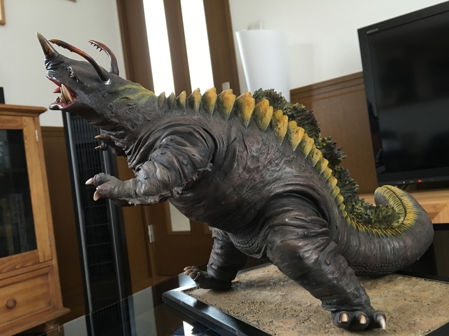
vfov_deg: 48.2
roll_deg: +7.3
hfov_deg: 61.7
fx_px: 376
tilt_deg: -0.5
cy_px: 168
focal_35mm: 29
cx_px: 224
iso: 64
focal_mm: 4.15
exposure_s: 1/15
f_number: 2.2
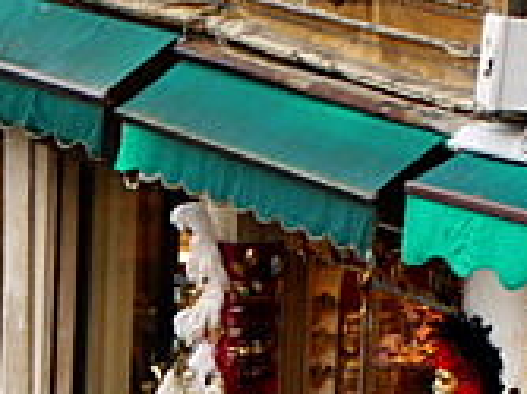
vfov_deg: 3.8
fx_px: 5827
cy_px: 851
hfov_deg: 5.0
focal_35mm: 383
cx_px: -688
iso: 100
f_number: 4.9
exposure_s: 1/40
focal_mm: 25
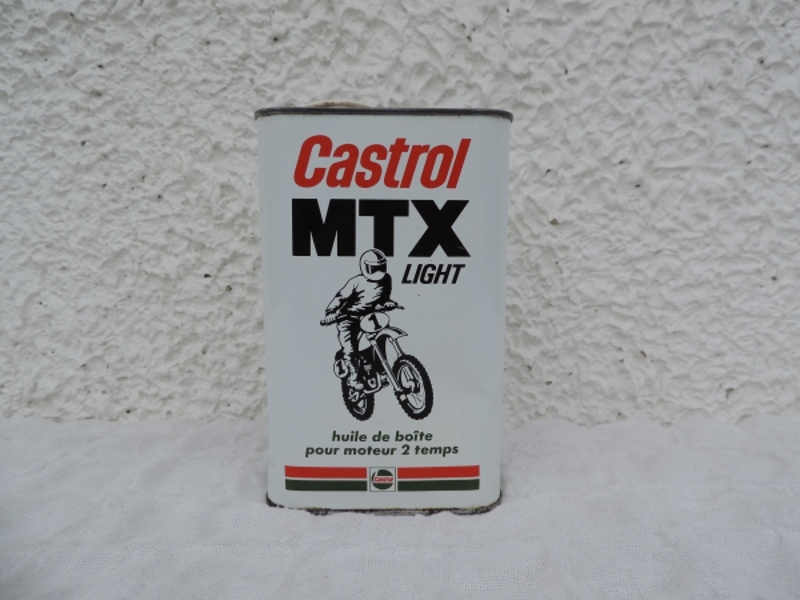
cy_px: 300
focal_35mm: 24
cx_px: 400
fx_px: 555
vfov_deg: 56.8
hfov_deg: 71.6
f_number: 3
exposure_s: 1/500
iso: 80
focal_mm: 4.3
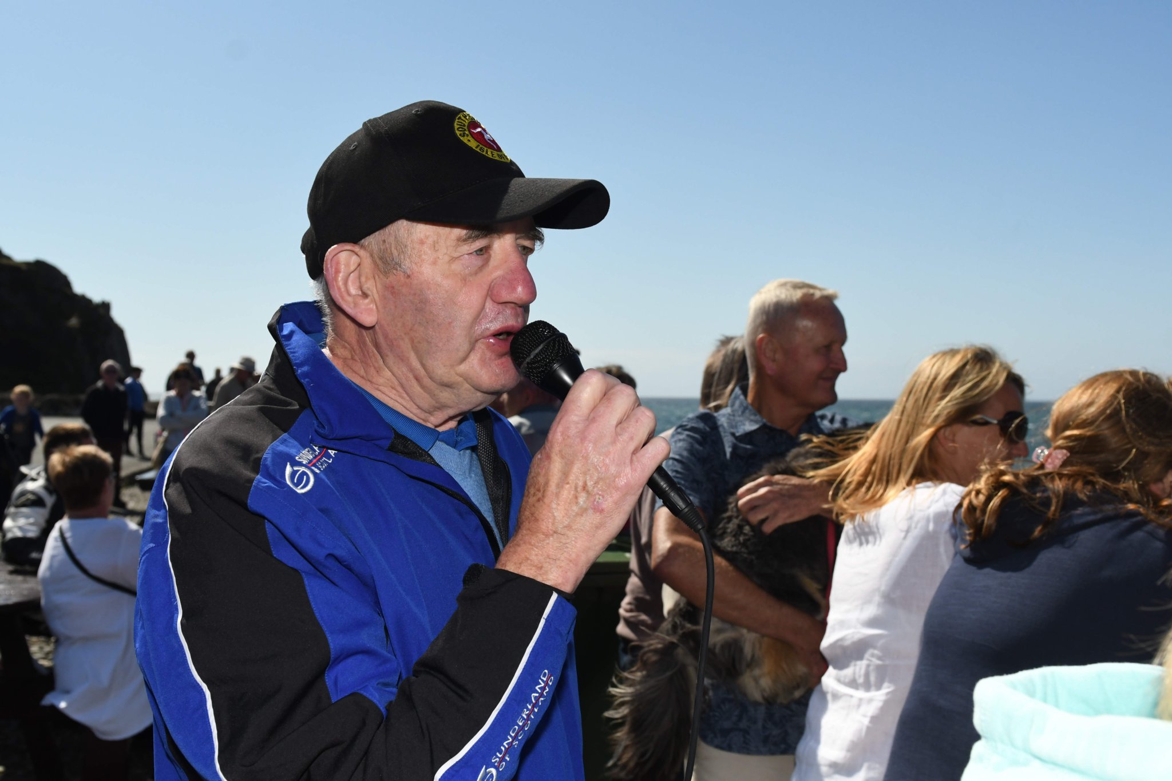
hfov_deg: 47.9
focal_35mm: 40
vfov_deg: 33.0
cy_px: 390
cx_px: 586
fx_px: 1318
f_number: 5
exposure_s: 1/8000
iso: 800
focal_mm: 27
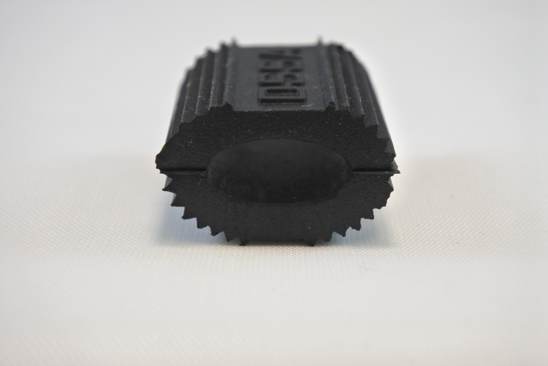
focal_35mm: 77
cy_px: 183
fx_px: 1172
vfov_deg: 17.7
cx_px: 274
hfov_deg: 26.3
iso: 450
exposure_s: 1/125
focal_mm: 28.8
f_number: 5.6
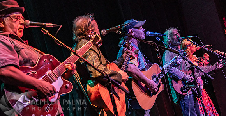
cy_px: 63
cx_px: 134
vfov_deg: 12.0
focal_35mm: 94
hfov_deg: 23.1
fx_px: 552
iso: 2000
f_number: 5.6
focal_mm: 70
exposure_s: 1/160
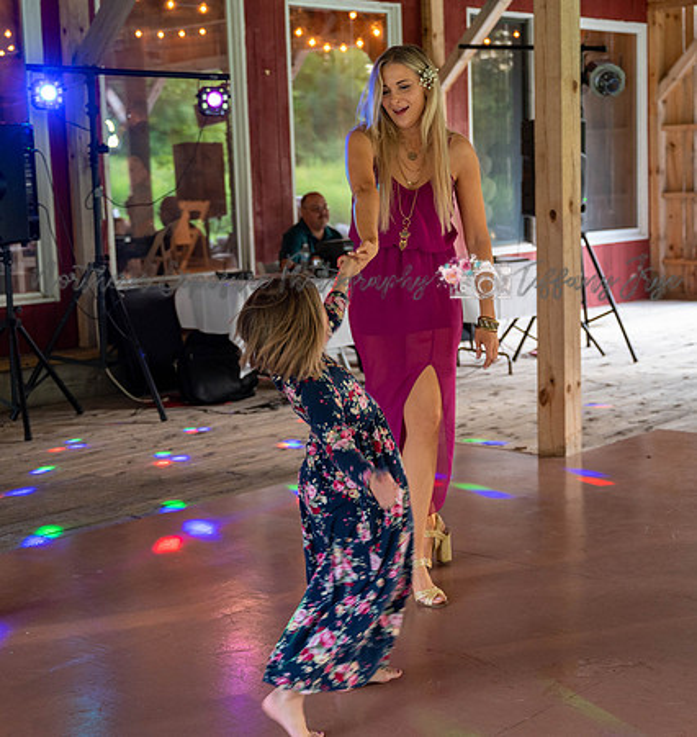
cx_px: 382
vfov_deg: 30.5
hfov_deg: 28.9
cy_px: 368
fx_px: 1351
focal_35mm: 58
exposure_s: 1/125
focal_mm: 44
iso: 1400
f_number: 2.8
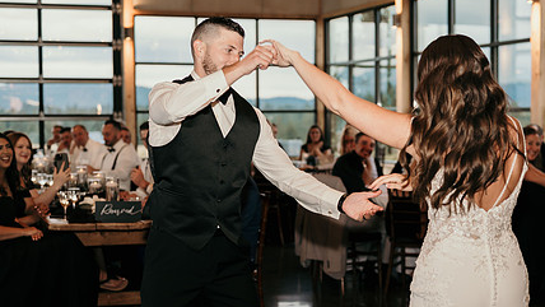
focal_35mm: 71
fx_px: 1026
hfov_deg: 29.7
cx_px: 308
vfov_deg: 17.0
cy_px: 178
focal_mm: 50
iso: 500
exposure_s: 1/100
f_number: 2.8
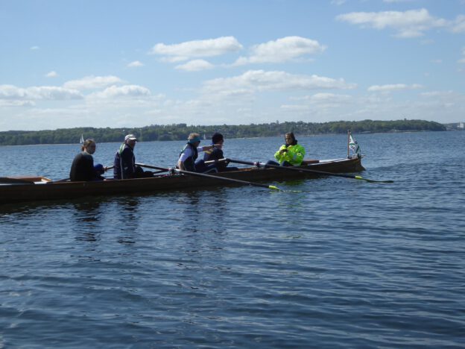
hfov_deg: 33.8
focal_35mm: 57
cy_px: 174
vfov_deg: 25.7
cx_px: 232
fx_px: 766
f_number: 4.2
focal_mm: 10.3
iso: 100
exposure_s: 1/1000
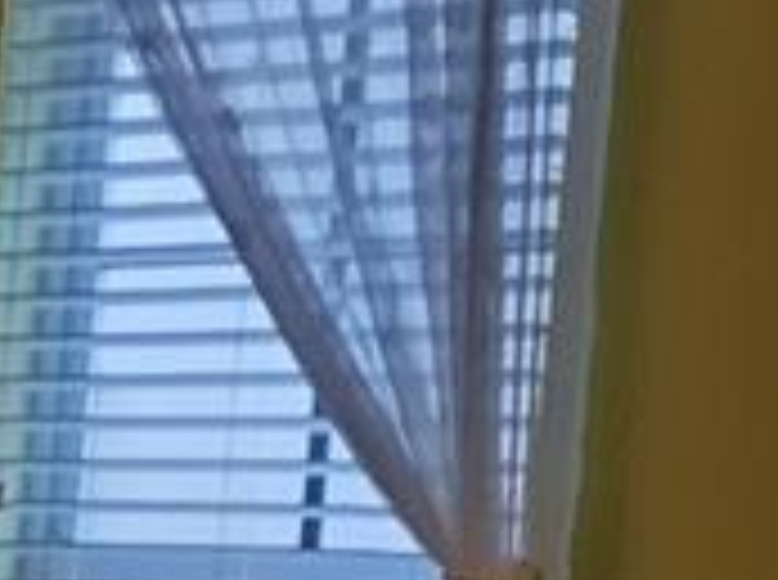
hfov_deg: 10.4
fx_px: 3589
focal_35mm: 160
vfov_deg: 8.9
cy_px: 998
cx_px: -1183
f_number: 1.8
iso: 500
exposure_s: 1/120
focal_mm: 6.4
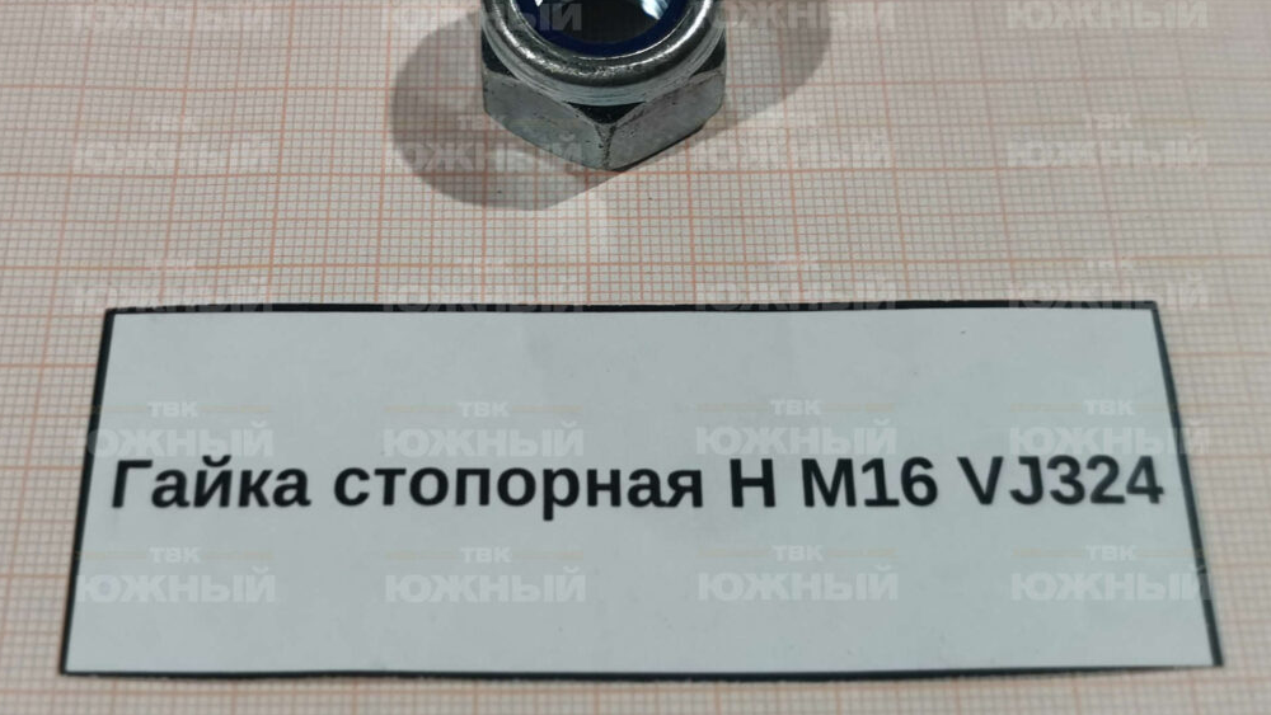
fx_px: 978
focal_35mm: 29
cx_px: 644
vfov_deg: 39.7
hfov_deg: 66.1
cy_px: 240
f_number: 4
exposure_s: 1/100
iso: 160
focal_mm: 4.66
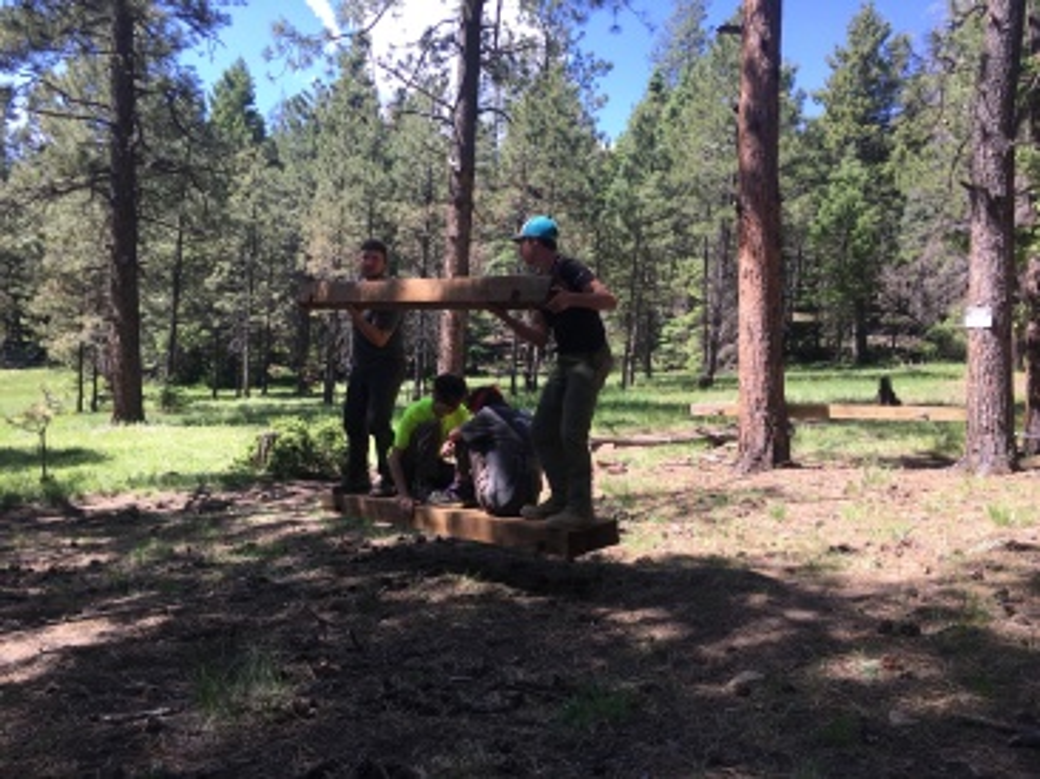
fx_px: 871
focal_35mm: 29
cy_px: 390
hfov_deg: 61.7
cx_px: 520
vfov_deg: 48.2
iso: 25
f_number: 2.2
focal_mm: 4.15
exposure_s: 1/379
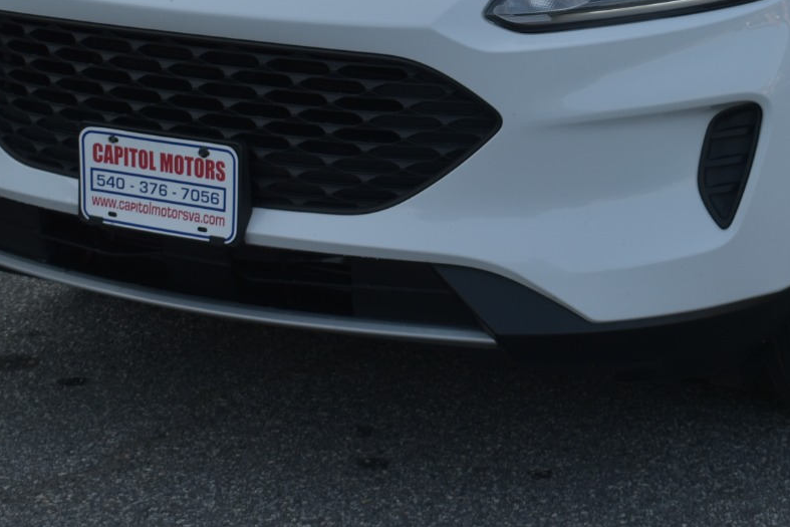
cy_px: -6
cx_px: 626
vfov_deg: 12.5
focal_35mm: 108
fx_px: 2371
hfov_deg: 18.7
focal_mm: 35
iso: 100
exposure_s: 1/200
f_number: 7.1
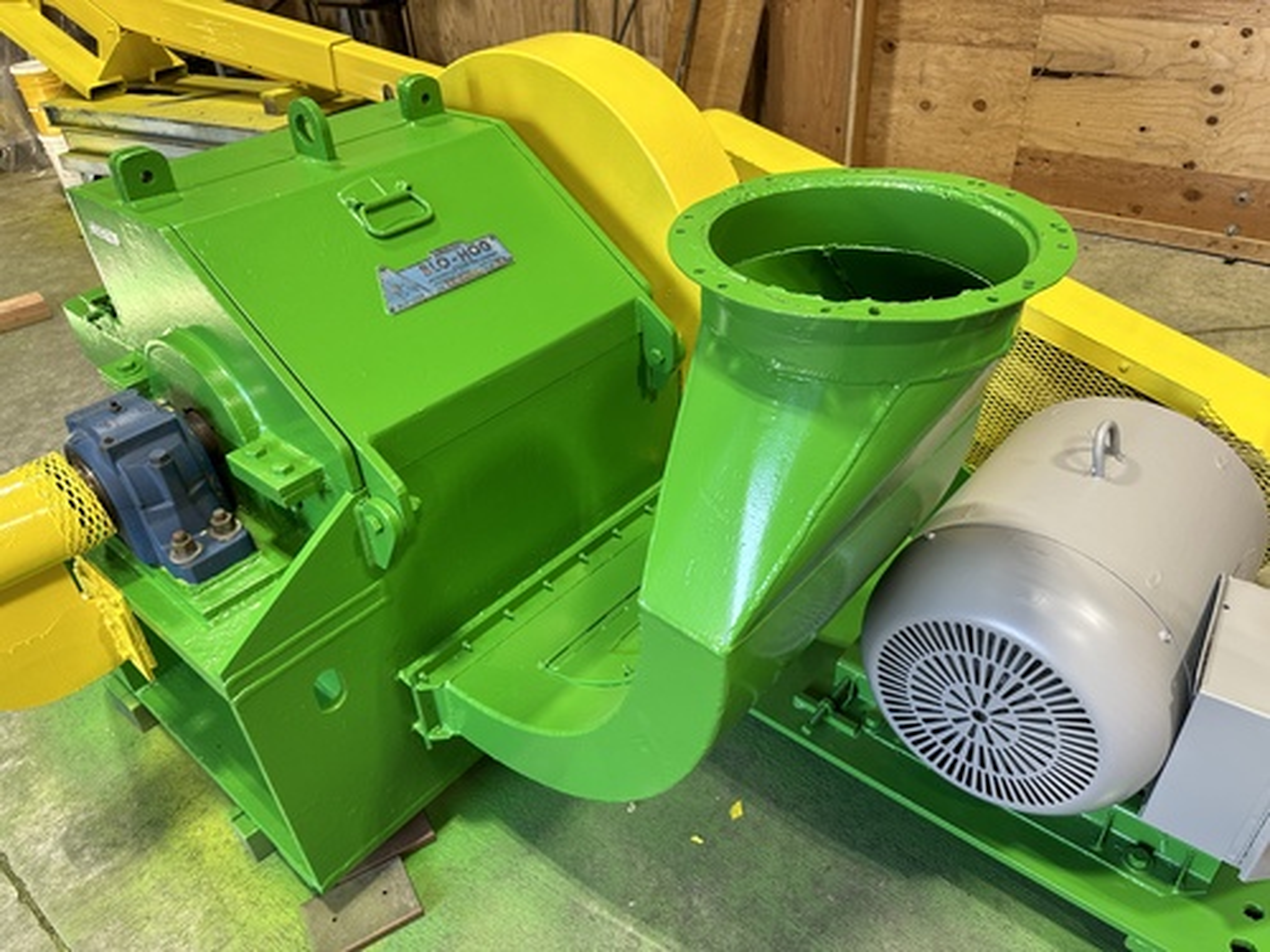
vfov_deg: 56.8
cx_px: 635
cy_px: 476
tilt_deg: -35.4
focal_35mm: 24
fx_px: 881
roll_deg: +3.3
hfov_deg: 71.6
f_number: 1.78
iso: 125
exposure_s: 1/120
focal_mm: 6.86
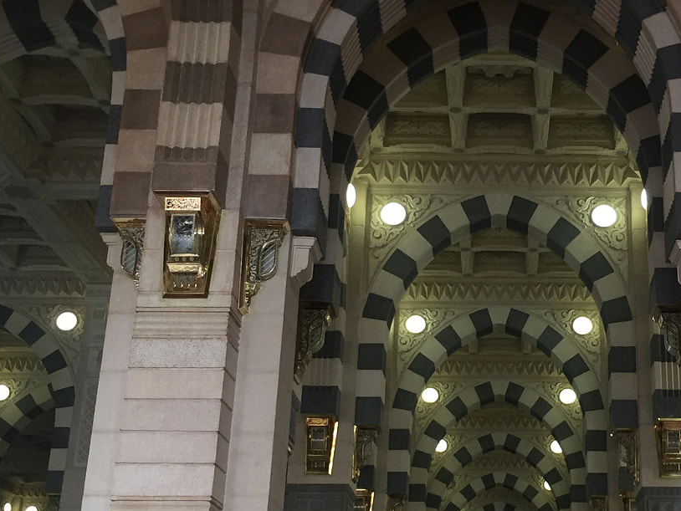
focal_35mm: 57
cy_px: 335
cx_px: 528
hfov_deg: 33.0
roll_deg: -1.2
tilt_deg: +19.7
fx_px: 1122
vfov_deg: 25.6
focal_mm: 4.15
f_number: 2.2
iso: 80
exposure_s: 1/30
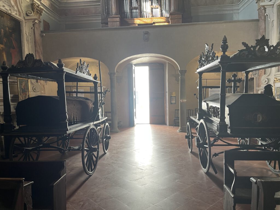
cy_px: 105
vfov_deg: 53.1
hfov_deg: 67.3
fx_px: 210
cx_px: 140
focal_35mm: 26
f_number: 1.6
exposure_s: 1/50
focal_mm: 5.1
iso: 80
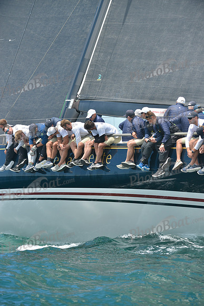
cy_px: 153
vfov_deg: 10.3
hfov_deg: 6.9
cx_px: 102
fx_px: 1699
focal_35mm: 200
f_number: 5.6
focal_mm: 200
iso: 280
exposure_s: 1/800
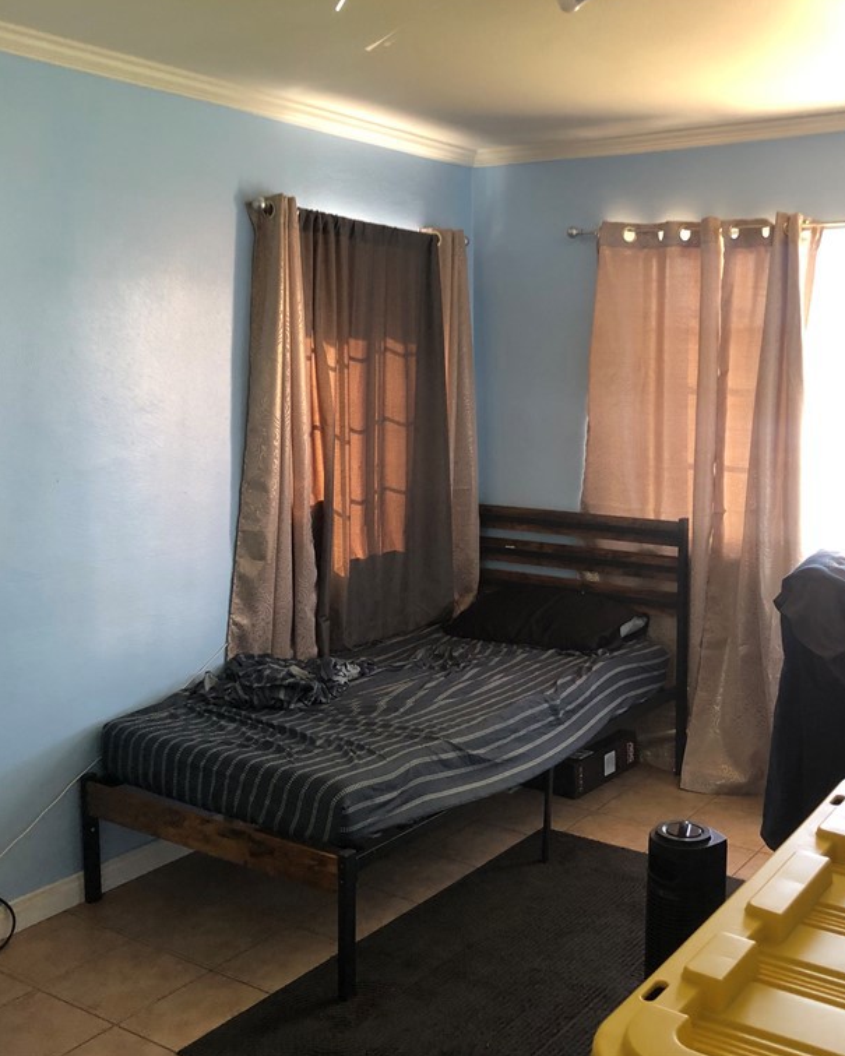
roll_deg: +1.0
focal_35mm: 37
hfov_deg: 40.0
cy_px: 525
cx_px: 486
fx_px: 1156
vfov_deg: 49.1
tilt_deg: -7.6
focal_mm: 4
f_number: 1.8
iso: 40
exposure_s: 1/15
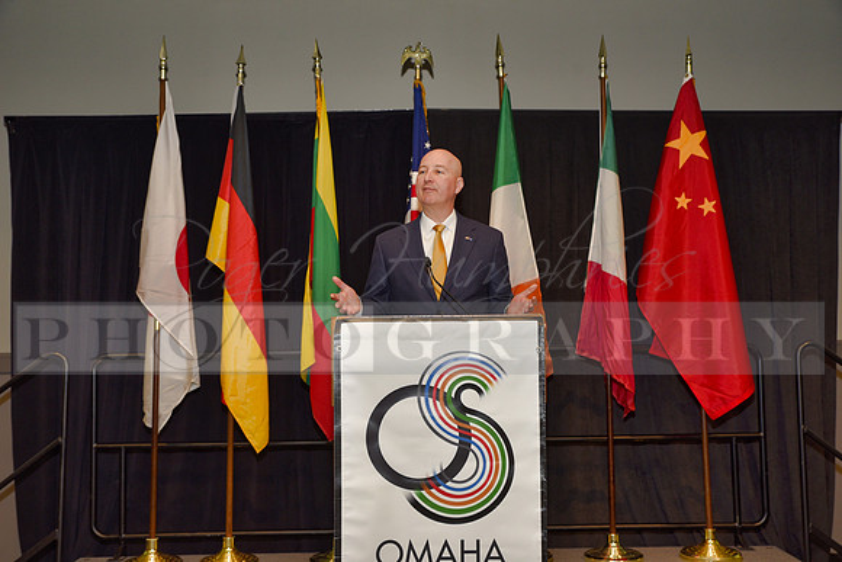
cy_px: 281
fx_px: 983
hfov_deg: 46.4
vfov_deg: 31.9
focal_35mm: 42
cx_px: 421
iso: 200
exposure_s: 1/60
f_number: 5
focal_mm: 42
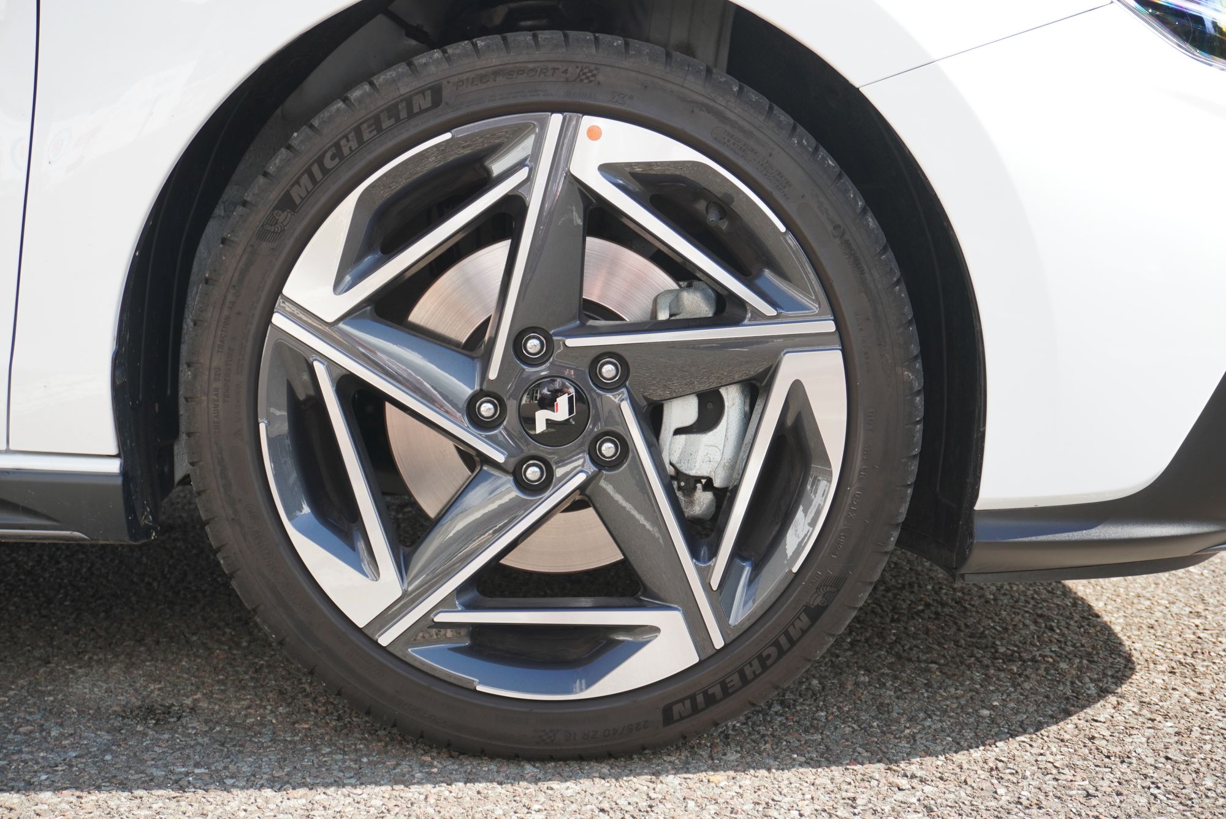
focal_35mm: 42
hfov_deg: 46.4
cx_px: 613
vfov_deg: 31.9
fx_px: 1431
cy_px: 410
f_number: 5
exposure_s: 1/60
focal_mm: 28
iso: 100
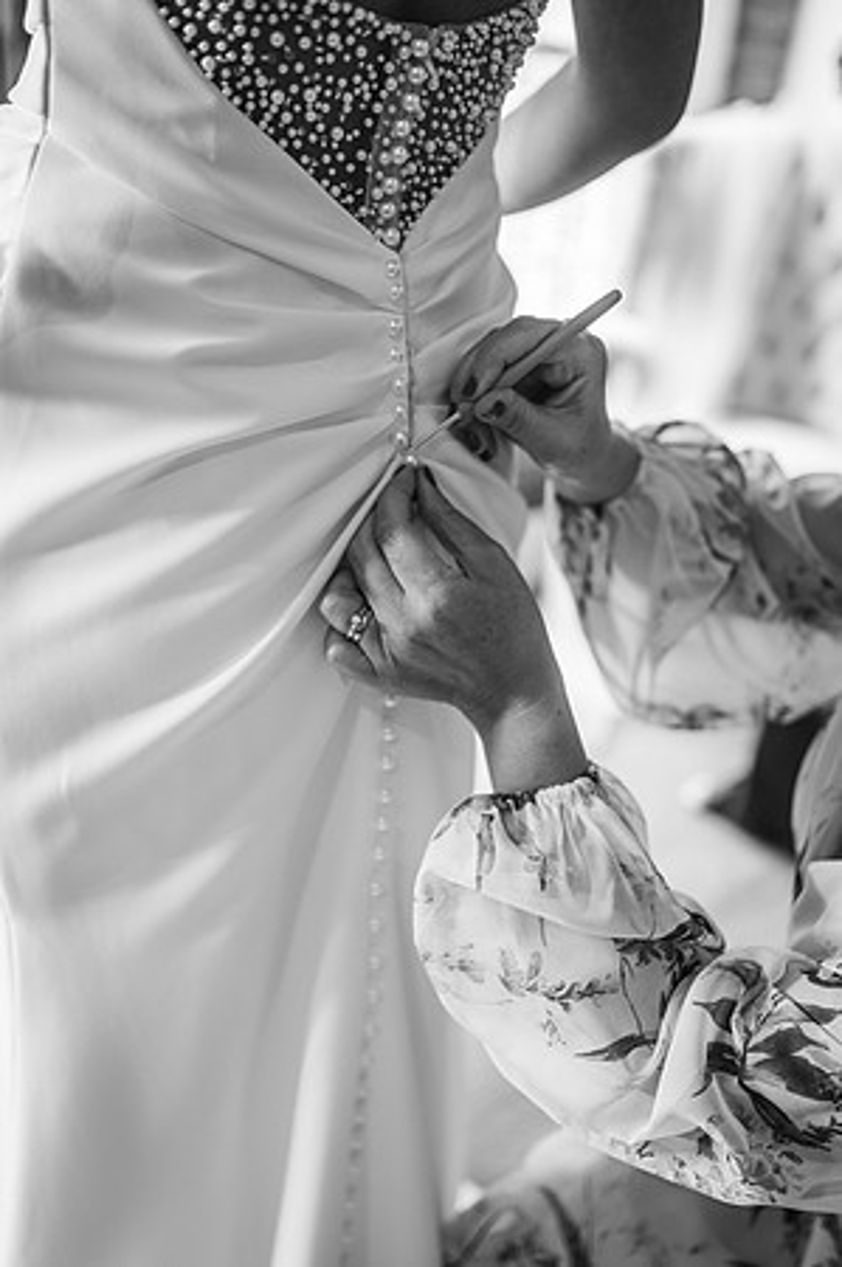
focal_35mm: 35
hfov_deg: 37.8
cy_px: 634
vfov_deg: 54.5
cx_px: 421
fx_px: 1231
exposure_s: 1/200
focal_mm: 35
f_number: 2
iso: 400
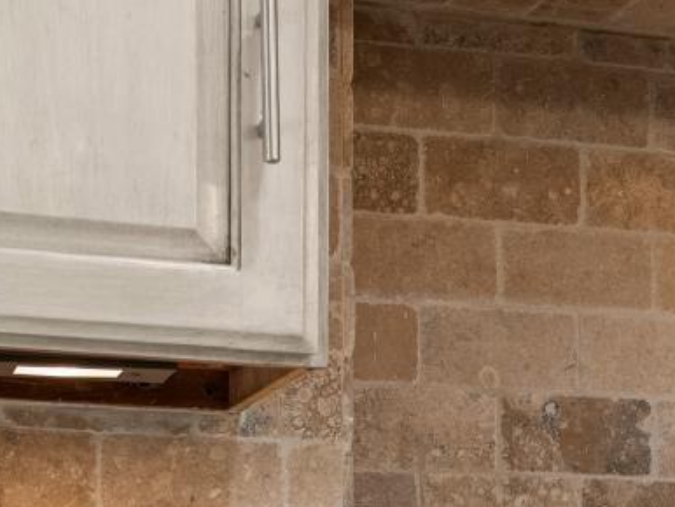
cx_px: 855
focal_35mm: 127
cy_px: 787
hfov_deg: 14.9
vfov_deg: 11.2
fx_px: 2478
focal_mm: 34
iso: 1250
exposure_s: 1/640
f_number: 5.6
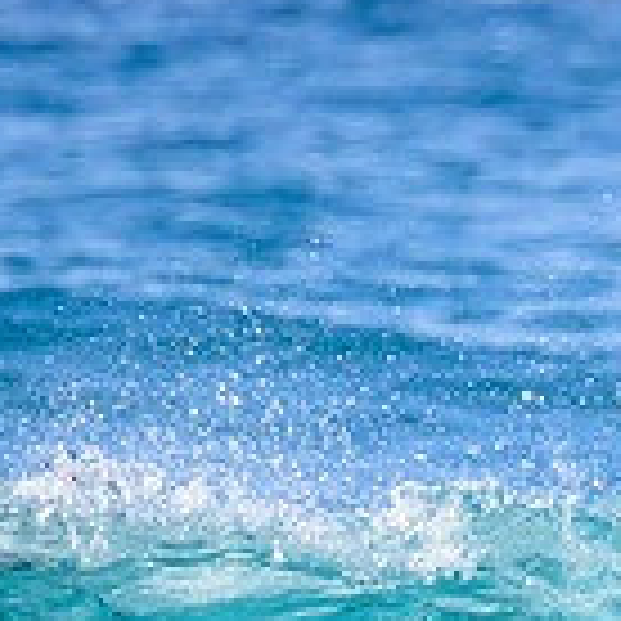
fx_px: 59306
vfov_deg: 0.6
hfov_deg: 0.6
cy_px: 839
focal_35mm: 2922
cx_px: 1066
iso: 1100
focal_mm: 800
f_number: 11
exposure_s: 1/2000
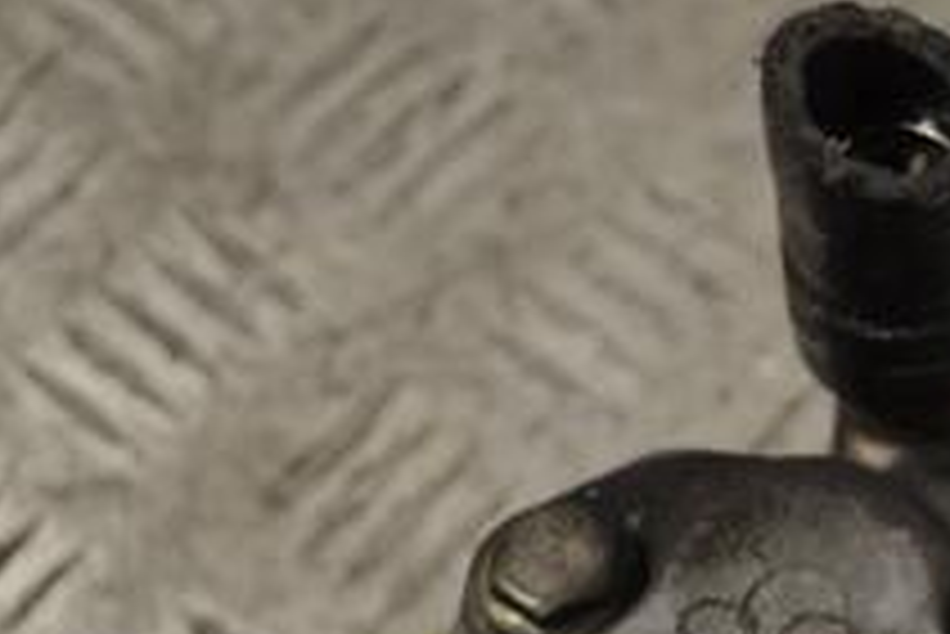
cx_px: 909
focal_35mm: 145
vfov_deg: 9.4
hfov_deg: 14.0
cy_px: 665
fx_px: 3829
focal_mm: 34
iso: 100
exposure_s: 1/40
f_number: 5
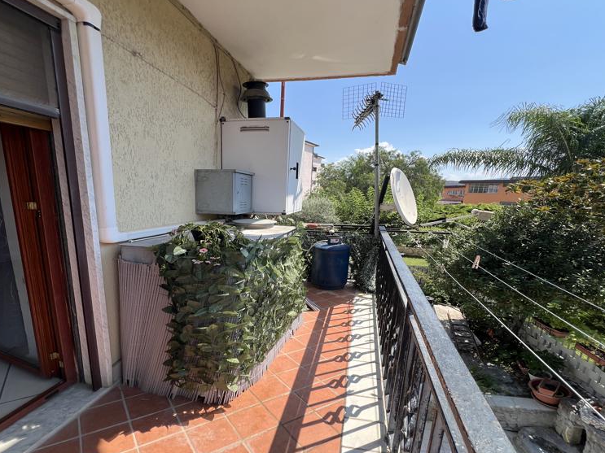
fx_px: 245
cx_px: 289
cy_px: 222
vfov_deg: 85.6
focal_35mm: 14
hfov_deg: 102.0
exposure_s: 1/821
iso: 32
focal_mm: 1.57
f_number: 1.8
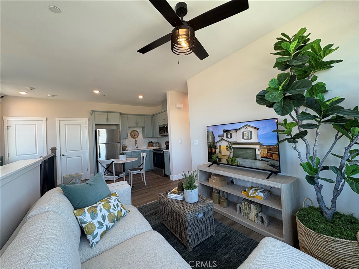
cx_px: 180
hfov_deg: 102.1
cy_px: 134
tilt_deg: +1.9
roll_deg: +3.7
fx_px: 145
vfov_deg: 85.7
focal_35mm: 14
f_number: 2.2
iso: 100
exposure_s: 1/120
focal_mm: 2.22
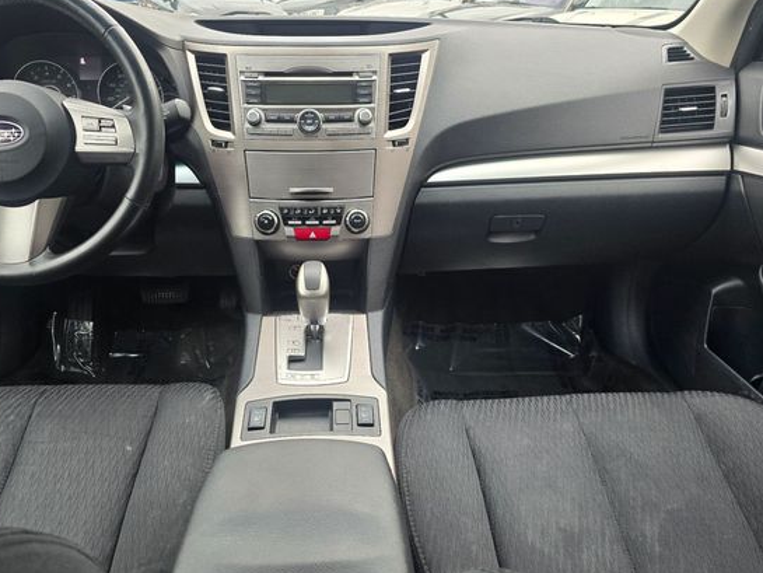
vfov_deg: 51.3
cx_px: 360
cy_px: 310
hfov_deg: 65.3
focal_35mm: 27
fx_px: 595
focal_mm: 6.3
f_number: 1.7
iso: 200
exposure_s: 1/120
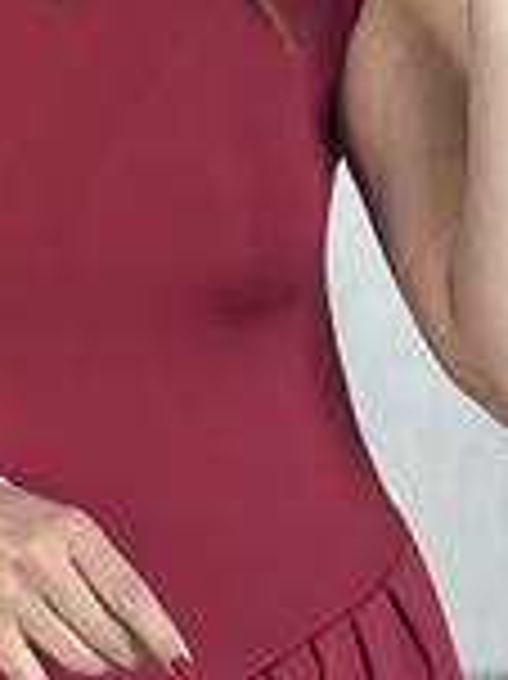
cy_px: 126
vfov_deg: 12.2
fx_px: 3155
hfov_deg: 9.2
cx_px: 18
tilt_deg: -18.9
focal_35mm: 161
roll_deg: +1.1
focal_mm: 6.86
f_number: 1.78
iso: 200
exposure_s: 1/60
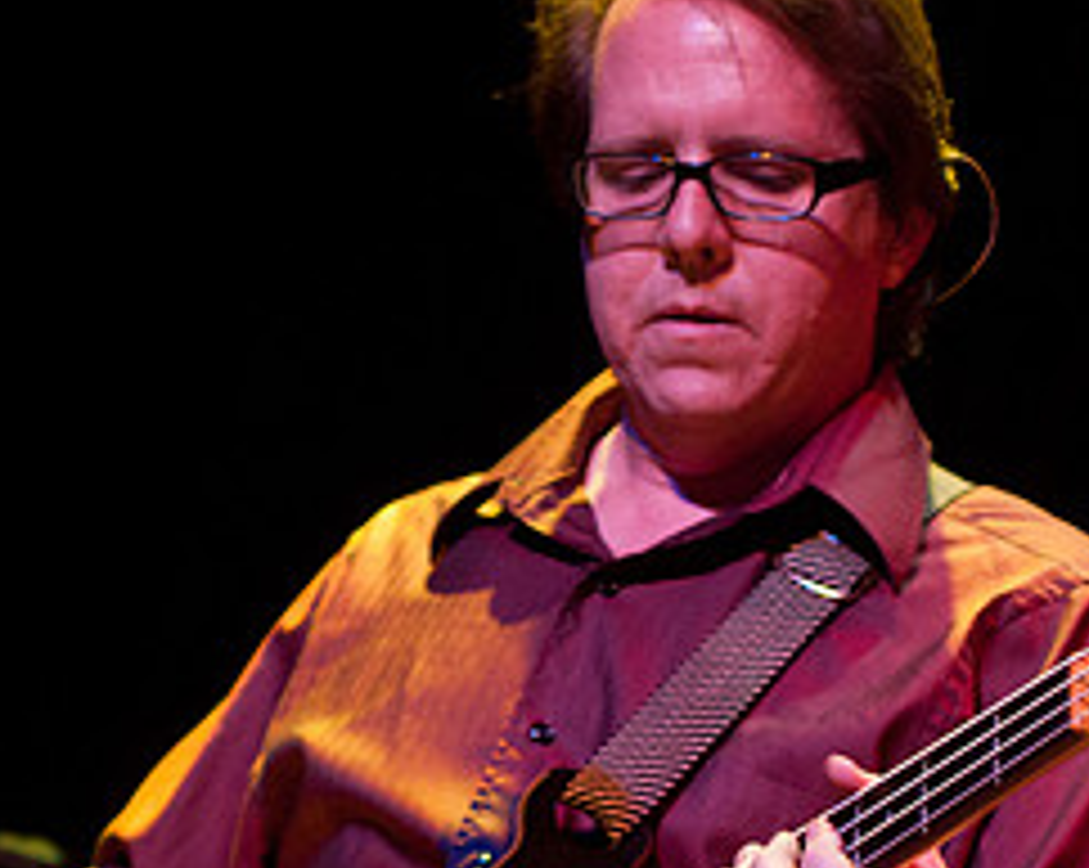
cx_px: 508
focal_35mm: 236
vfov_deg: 6.5
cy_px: 569
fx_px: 7597
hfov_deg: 8.2
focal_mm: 70
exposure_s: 1/80
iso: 1000
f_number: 2.8
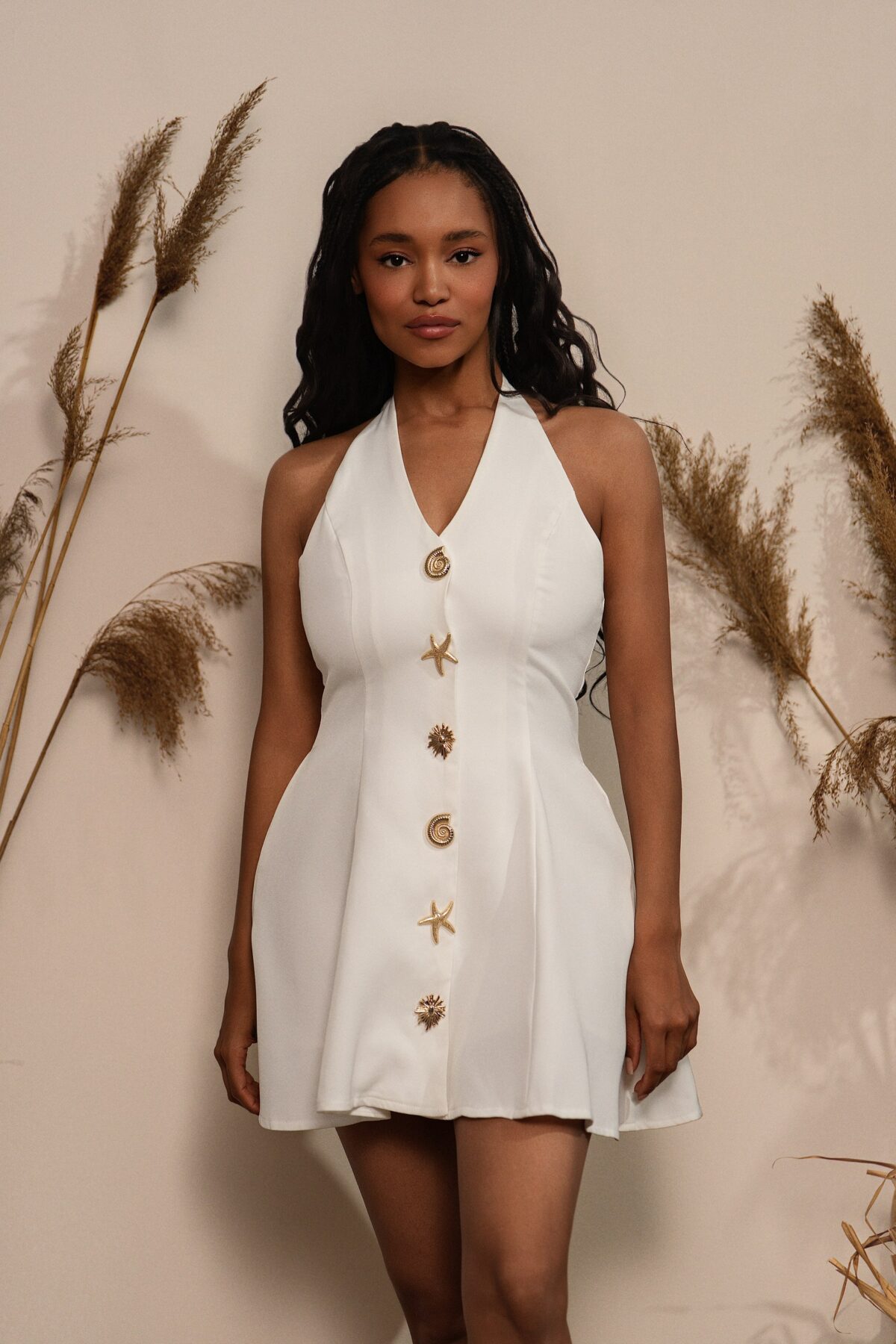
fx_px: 3994
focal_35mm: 107
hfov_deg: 12.8
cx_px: 448
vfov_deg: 19.1
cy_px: 672
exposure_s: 1/160
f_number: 2.8
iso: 320
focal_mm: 107
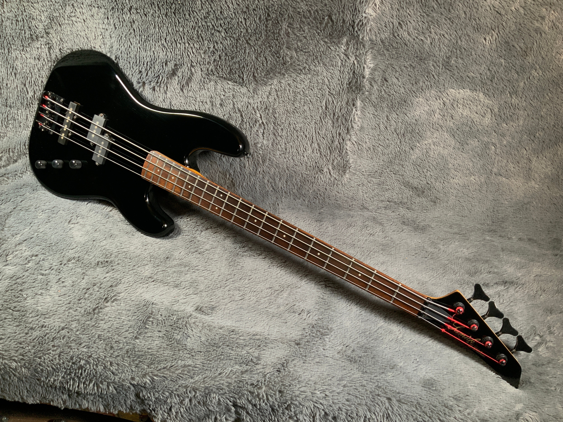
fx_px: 472
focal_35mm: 29
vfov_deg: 48.2
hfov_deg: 61.7
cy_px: 211
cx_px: 282
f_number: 1.8
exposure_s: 1/62
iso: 64
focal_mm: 3
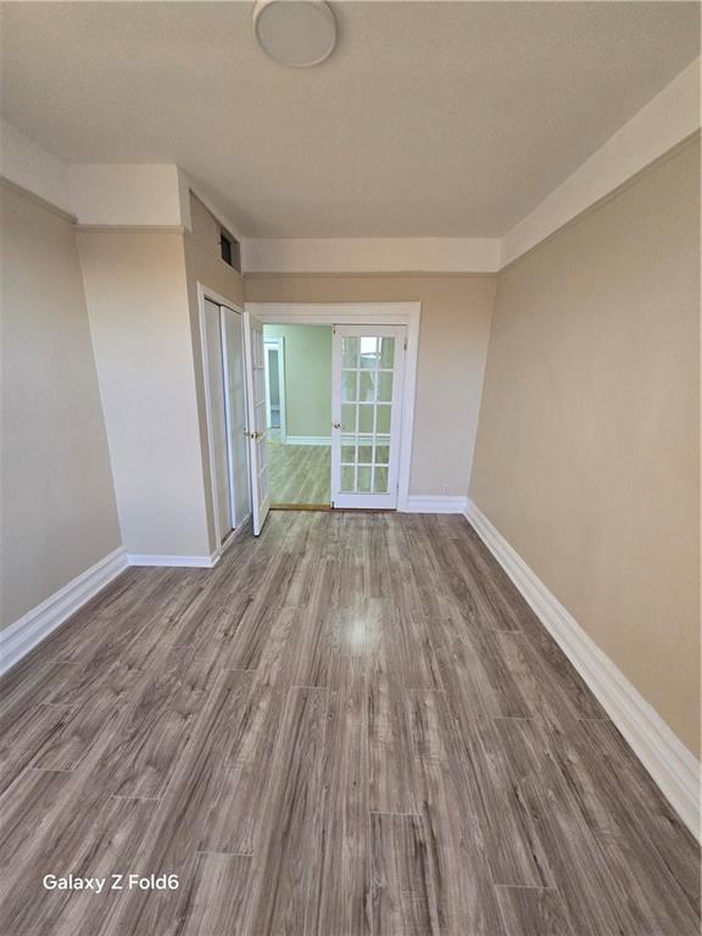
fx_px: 352
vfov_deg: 106.2
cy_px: 468
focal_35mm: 13
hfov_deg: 89.9
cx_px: 351
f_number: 2.2
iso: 200
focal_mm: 1.7
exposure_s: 1/60
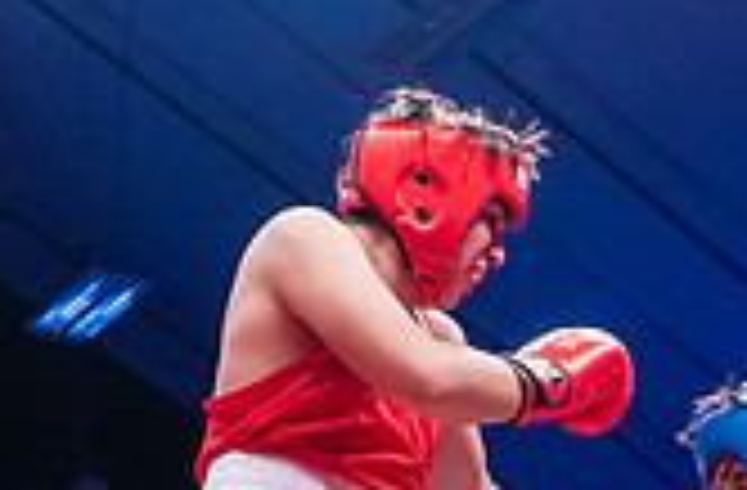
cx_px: 609
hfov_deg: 17.0
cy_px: 800
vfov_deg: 10.8
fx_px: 2478
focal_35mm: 120
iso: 3200
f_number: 2.8
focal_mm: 31
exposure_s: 1/800
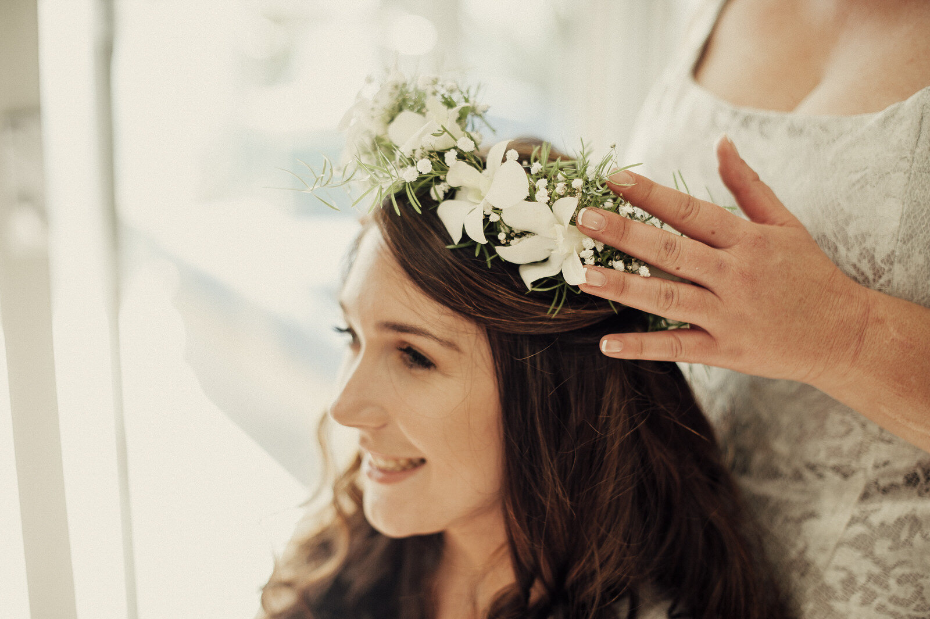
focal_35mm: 50
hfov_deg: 39.6
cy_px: 310
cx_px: 465
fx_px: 1291
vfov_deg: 27.0
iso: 320
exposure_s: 1/1000
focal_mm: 50
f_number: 2
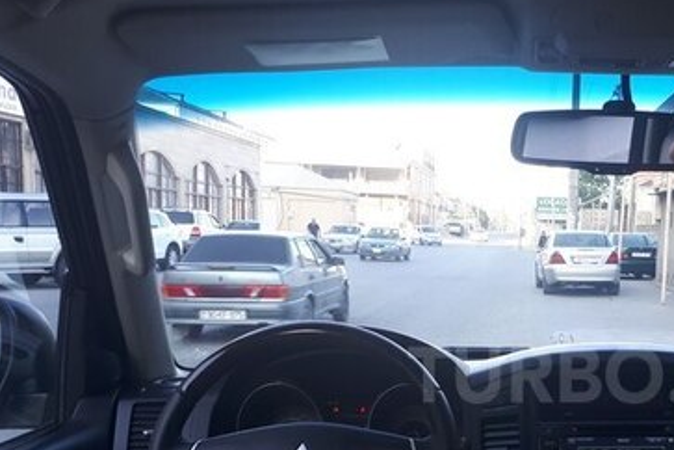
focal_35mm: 51
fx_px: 955
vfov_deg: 25.9
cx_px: 598
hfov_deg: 36.6
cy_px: 375
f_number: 1.9
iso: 64
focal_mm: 3.6
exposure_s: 1/100
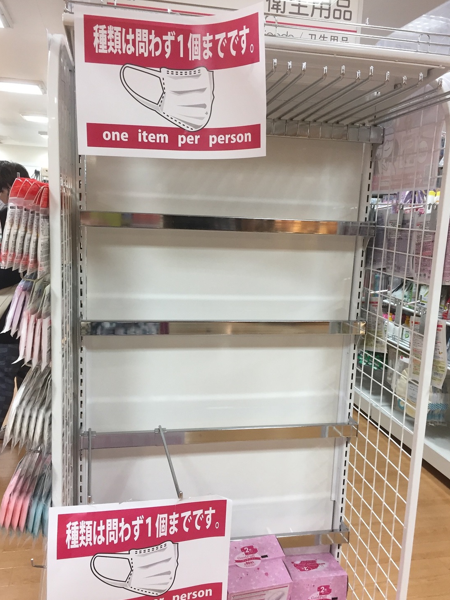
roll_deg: -1.9
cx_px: 224
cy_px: 300
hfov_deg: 46.8
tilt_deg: -10.3
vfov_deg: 60.0
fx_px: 520
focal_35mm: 30
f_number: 2.2
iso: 40
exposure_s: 1/30
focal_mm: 4.15
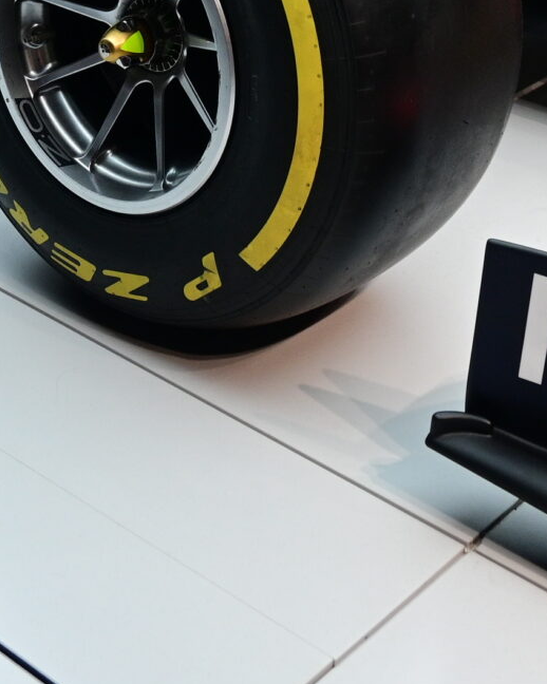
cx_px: 216
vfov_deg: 19.9
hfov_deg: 17.2
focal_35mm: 89
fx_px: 1802
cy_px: -183
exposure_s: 1/60
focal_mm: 16
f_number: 4
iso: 500
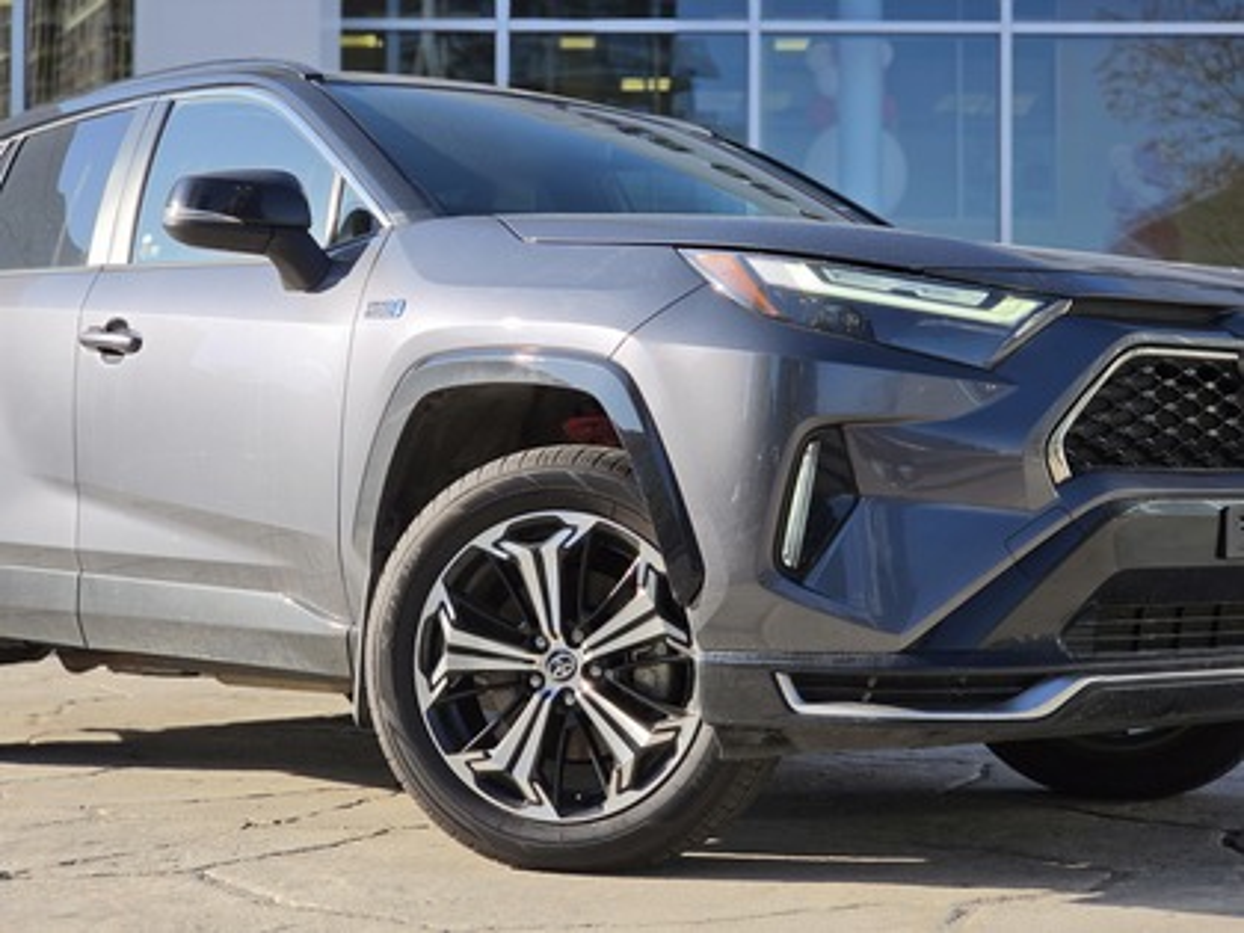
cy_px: 466
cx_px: 622
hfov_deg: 28.2
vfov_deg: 21.3
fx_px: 2480
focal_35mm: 69
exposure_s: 1/679
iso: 25
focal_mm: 7
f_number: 2.4
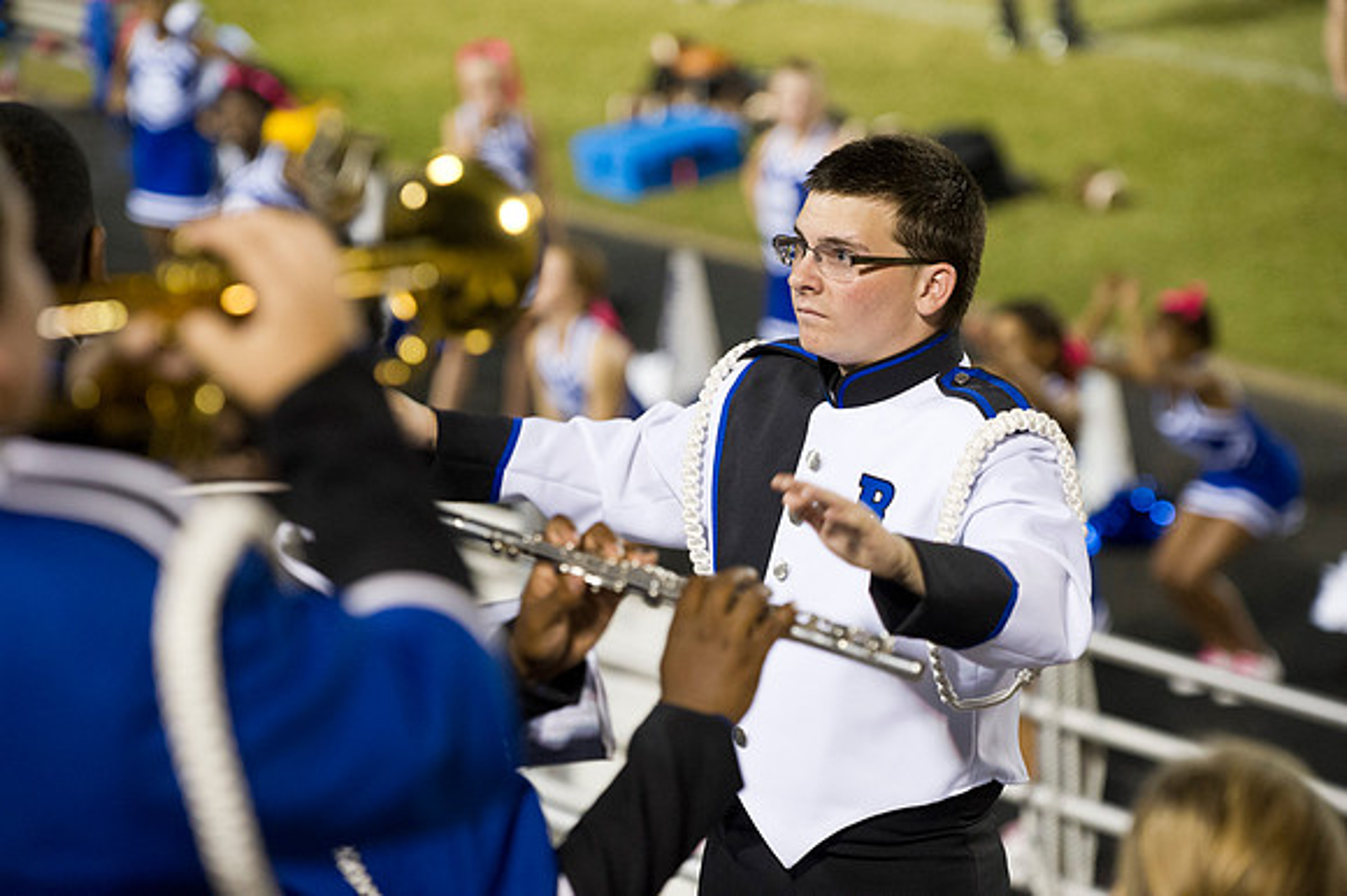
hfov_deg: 11.4
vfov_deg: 7.6
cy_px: 448
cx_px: 674
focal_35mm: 180
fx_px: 6731
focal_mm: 180
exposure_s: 1/125
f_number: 4
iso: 4000
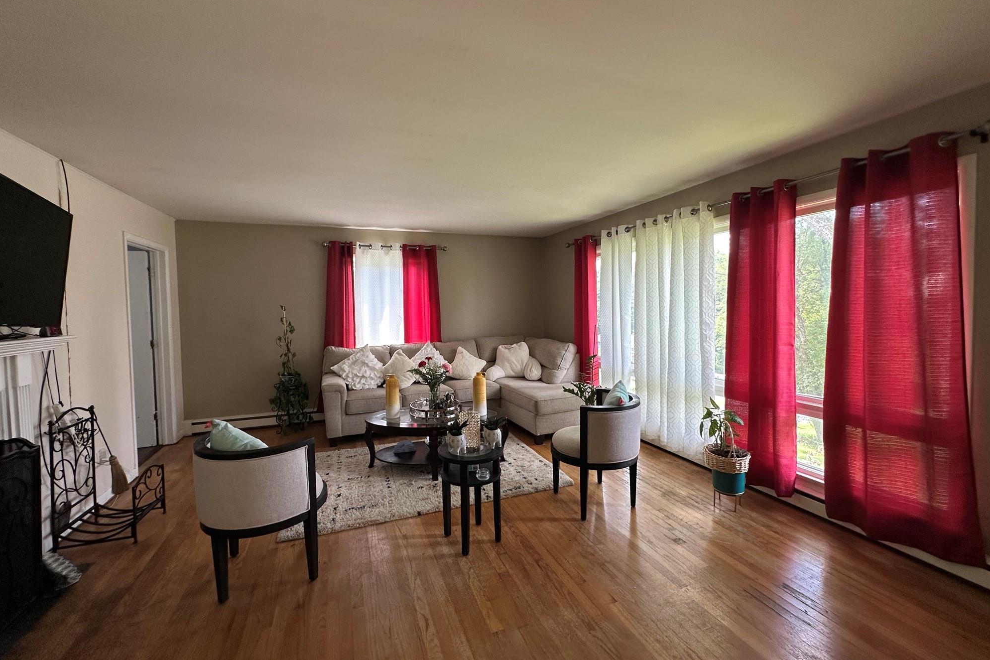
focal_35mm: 15
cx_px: 493
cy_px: 320
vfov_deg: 77.3
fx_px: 412
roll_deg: -0.8
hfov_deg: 100.4
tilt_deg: -0.4
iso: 100
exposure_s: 1/99
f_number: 2.2
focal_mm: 2.22
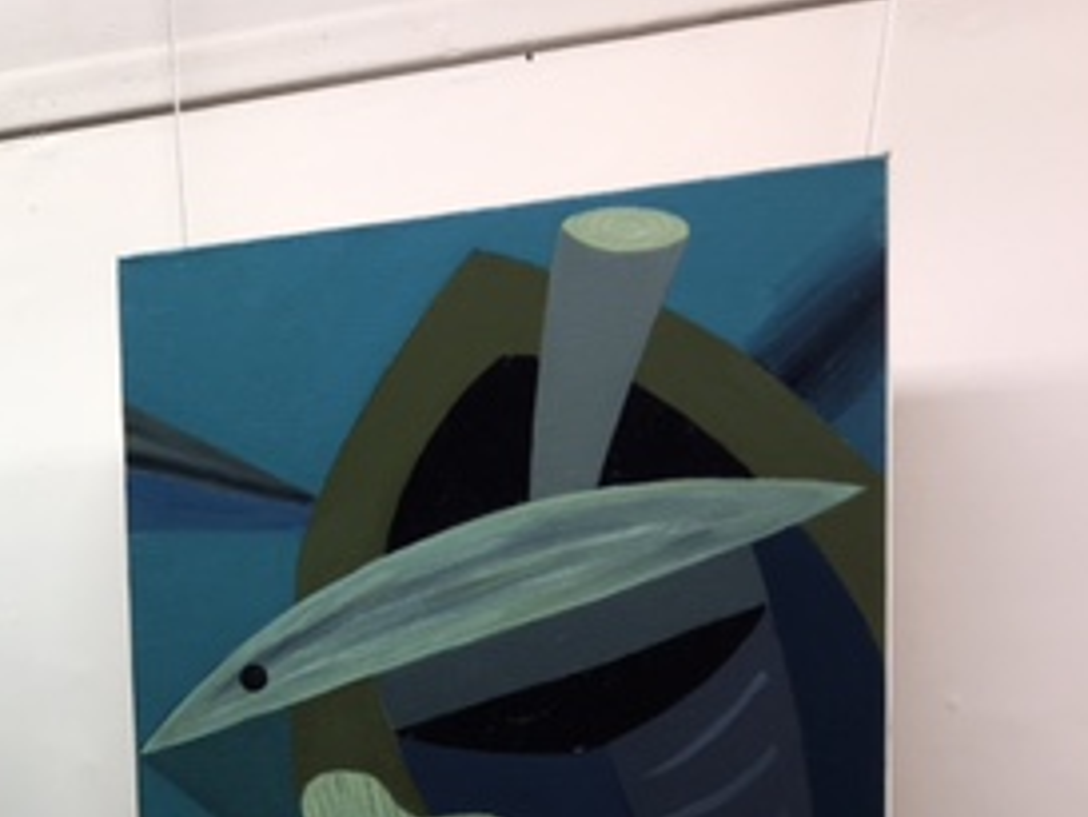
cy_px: 885
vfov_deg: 20.7
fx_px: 2138
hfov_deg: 26.1
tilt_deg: -0.3
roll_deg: -1.4
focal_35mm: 68
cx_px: -139
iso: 32
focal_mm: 4.15
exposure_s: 1/50
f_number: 2.2
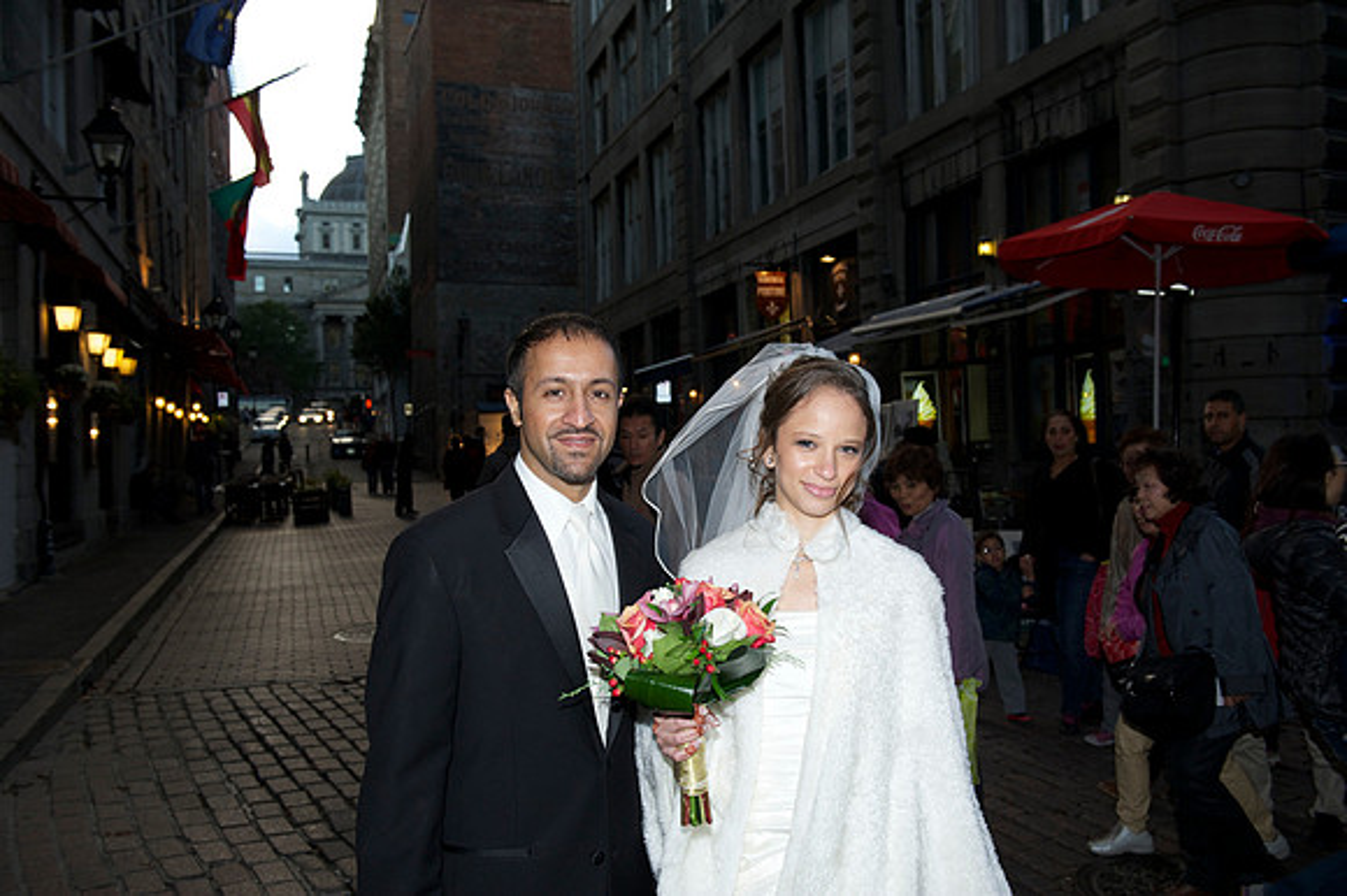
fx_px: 1271
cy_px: 448
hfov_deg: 55.8
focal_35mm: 34
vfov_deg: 38.8
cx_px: 674
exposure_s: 1/60
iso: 320
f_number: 5.6
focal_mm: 34
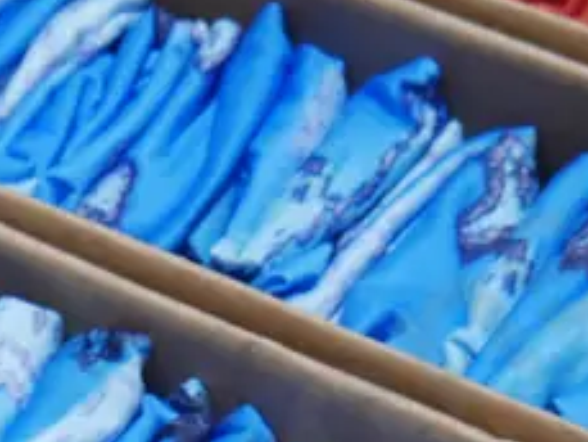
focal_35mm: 125
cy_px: 651
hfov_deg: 15.6
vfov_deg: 11.4
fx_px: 2124
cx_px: 46
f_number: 3.5
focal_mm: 14
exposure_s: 1/100
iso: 200
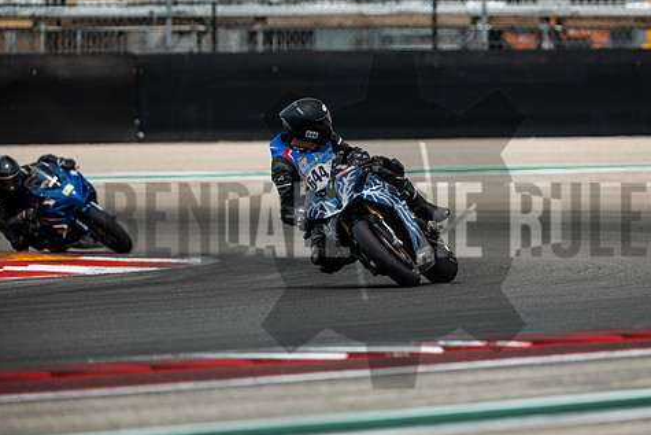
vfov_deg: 2.7
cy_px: 222
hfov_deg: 4.0
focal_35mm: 513
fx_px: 9279
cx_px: 393
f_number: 2.8
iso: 250
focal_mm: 280
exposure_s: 1/1600
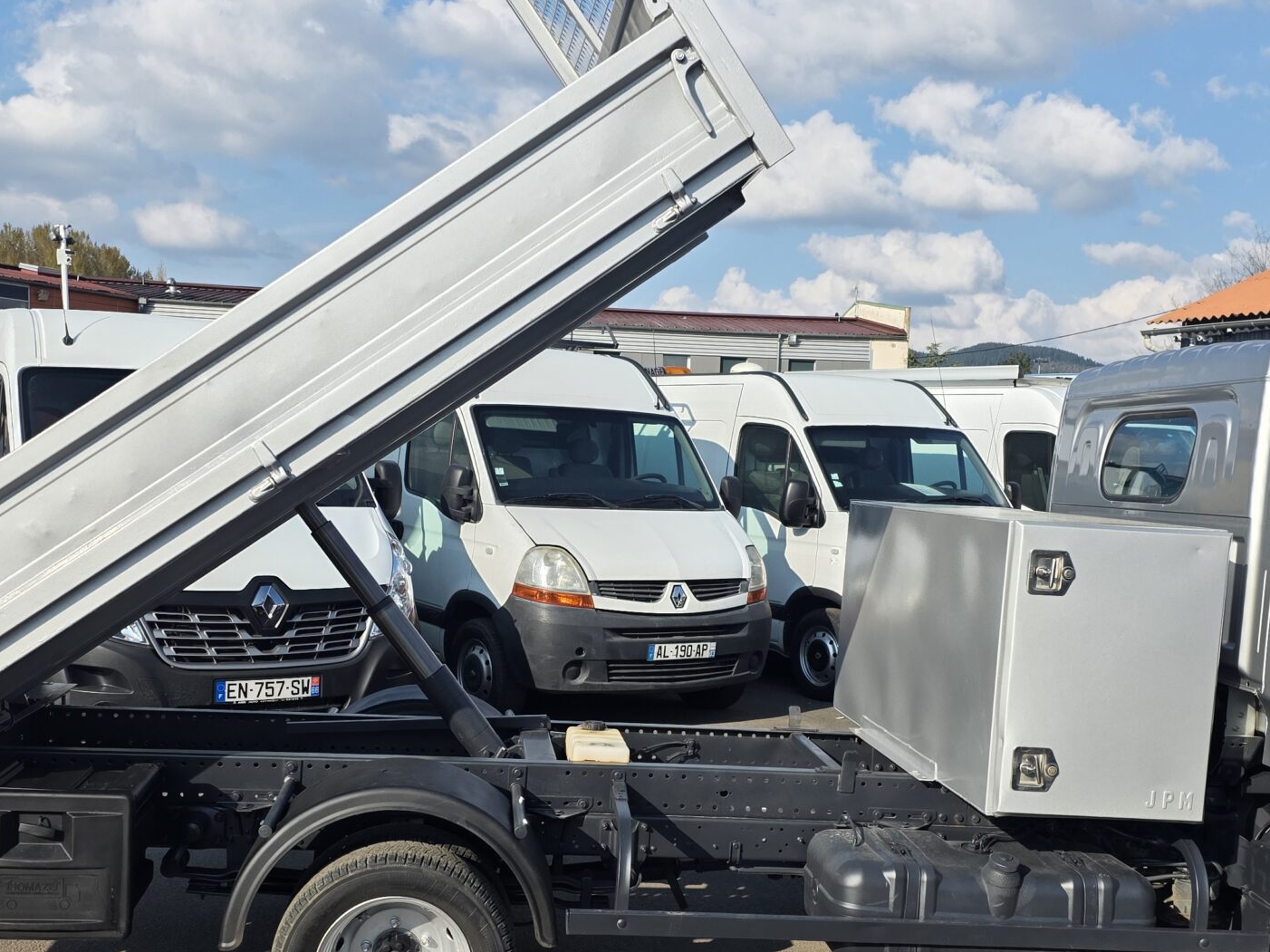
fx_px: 1541
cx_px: 646
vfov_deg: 34.2
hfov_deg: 44.8
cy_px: 596
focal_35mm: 42
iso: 80
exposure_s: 1/4766
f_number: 1.7
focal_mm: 6.25
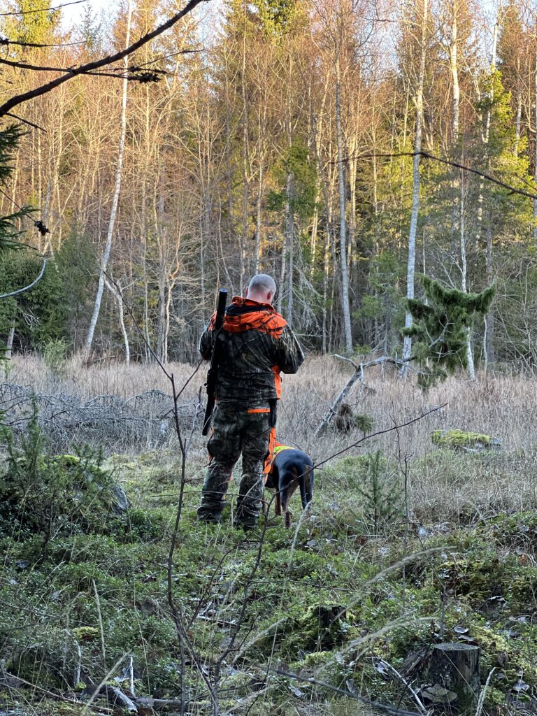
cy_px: 358
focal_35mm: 77
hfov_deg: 19.1
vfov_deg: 25.3
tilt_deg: -1.4
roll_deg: -1.3
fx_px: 1593
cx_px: 268
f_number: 2.8
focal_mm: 9
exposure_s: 1/121
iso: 160
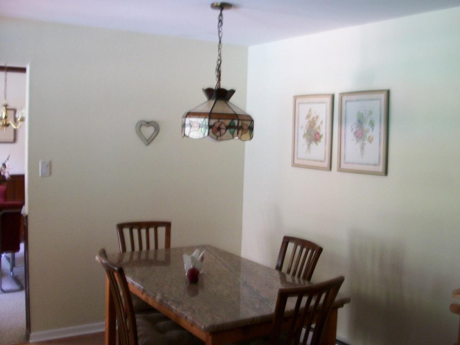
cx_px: 253
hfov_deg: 47.8
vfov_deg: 36.8
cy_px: 178
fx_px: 518
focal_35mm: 39
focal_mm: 6.3
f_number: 3.1
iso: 160
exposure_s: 1/8
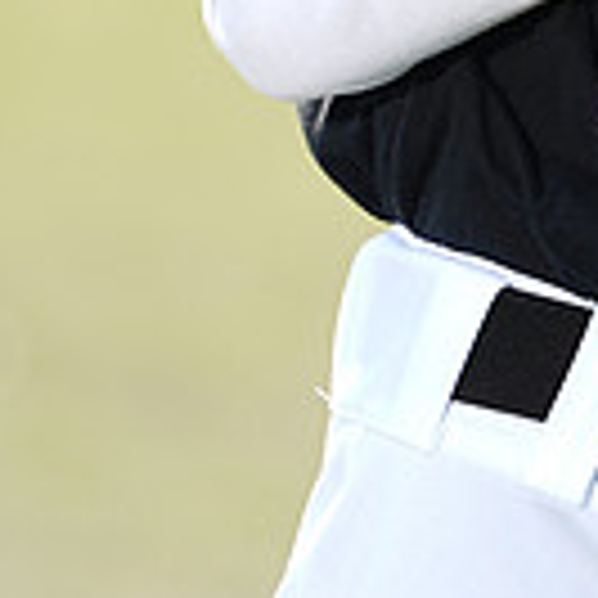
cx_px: 771
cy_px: -517
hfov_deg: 2.4
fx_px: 14444
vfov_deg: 2.4
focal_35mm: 739
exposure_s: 1/250
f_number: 4.5
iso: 64
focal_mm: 200
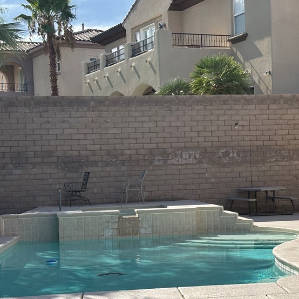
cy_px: 166
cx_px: 203
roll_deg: +2.2
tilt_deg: -0.1
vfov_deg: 20.4
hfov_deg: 20.3
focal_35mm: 85
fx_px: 831
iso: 40
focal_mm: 5.96
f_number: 1.6
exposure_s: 1/2639
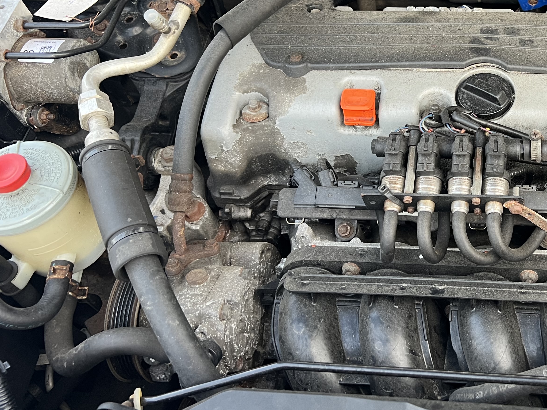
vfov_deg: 31.8
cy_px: 128
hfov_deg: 39.7
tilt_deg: -53.9
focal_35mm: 45
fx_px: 711
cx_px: 469
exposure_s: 1/77
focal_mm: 5.7
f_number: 1.5
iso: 125
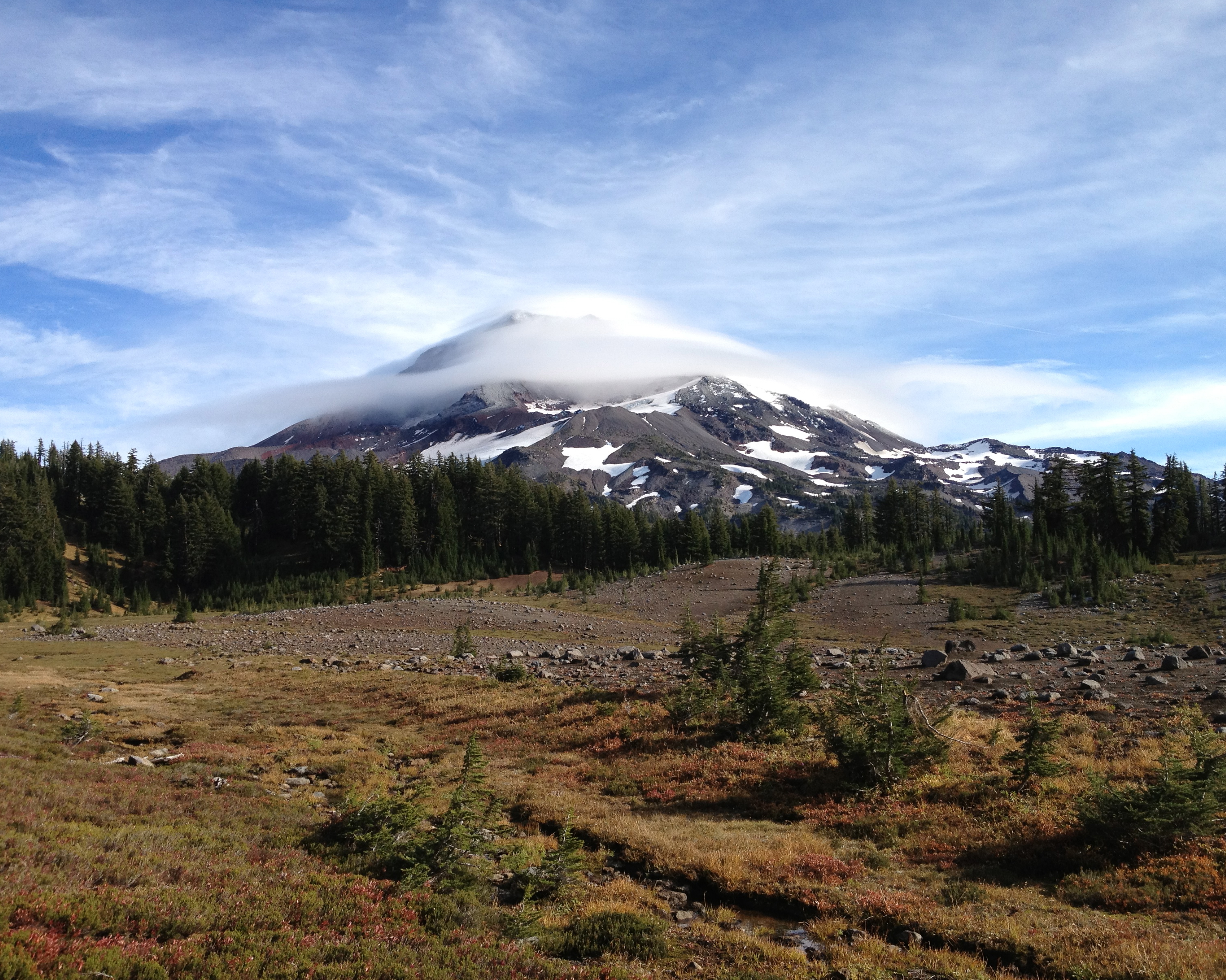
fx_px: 1342
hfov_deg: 49.1
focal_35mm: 37
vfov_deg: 40.1
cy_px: 484
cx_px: 602
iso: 64
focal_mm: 4.28
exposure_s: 1/986
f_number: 2.4
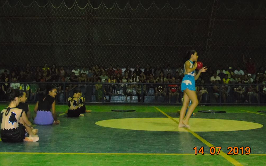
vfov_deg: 22.4
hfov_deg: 35.1
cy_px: 71
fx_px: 420
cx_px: 132
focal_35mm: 58
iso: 1600
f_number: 4.3
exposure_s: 1/60
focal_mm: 9.6
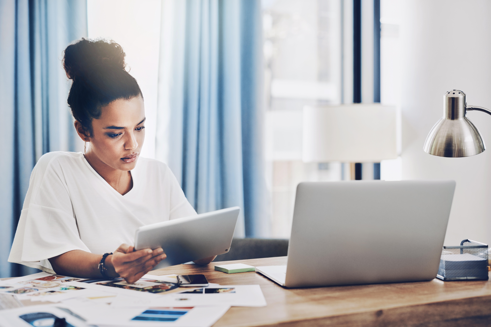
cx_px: 246
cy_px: 164
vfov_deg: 27.0
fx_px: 682
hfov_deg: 39.6
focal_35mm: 50
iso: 500
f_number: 2.2
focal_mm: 50
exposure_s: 1/125
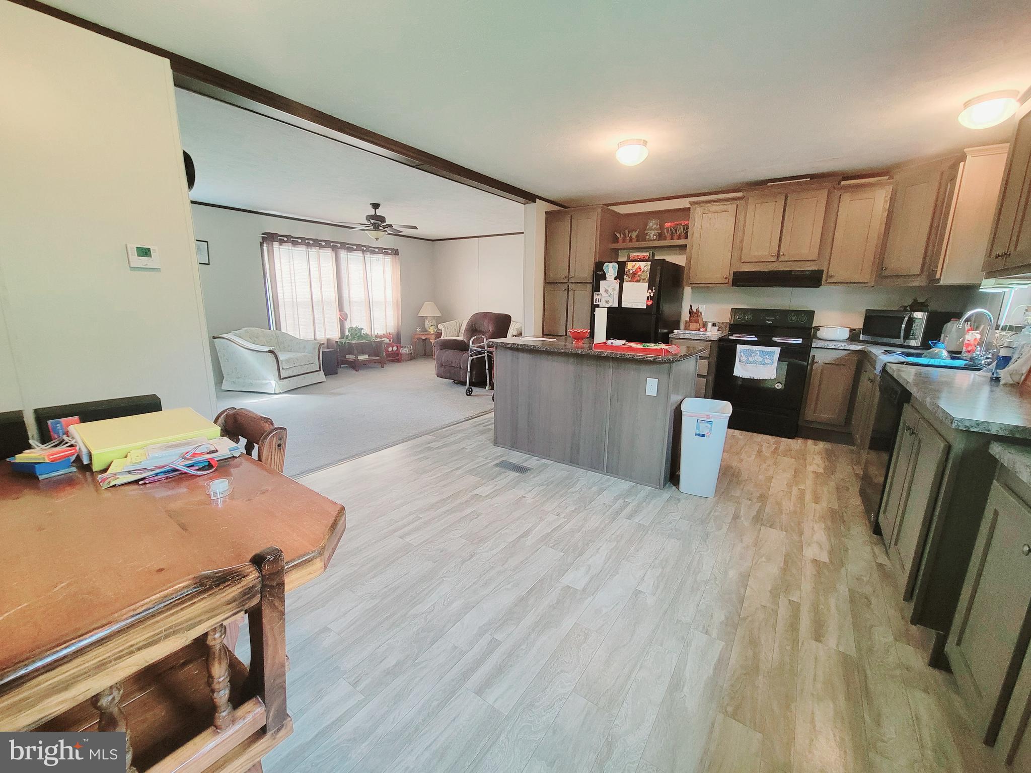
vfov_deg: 89.9
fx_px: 387
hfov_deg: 106.2
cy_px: 386
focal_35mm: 13
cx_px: 516
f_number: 2.2
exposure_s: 1/30
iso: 400
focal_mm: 2.2
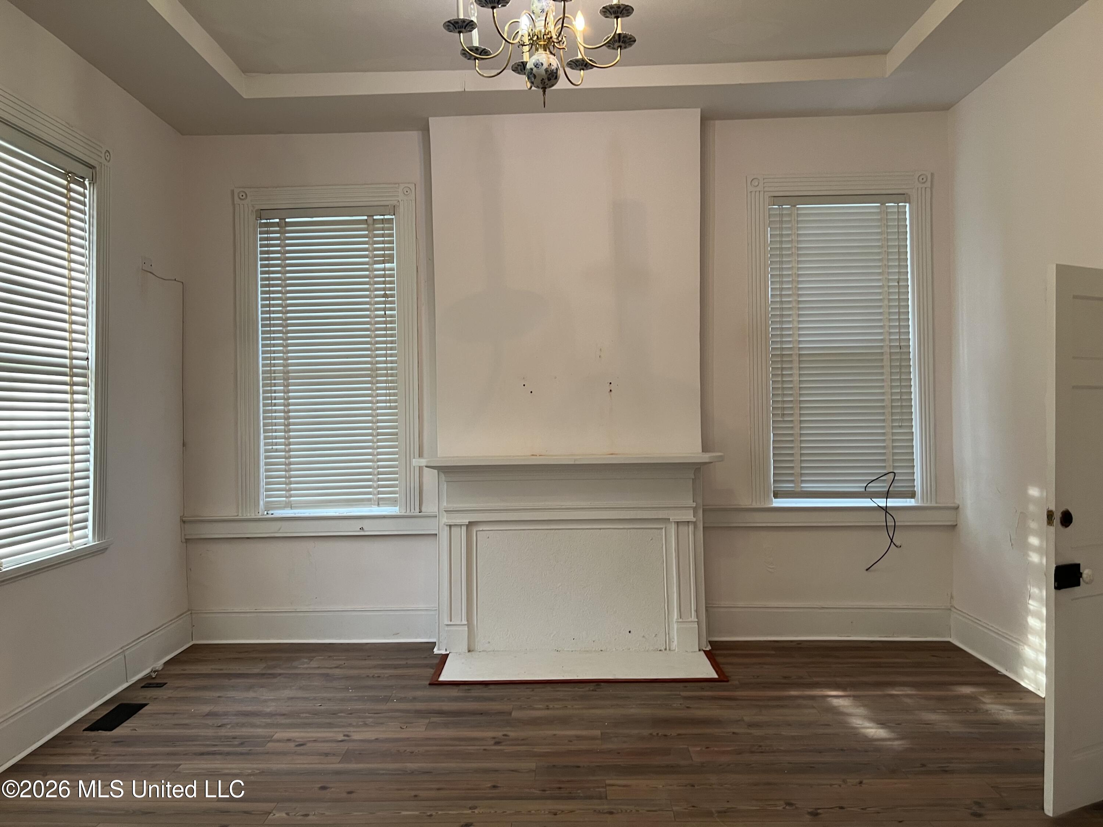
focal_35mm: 26
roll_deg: -0.3
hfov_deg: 67.3
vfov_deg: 53.1
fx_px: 828
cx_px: 552
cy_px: 414
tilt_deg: -0.7
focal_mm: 5.7
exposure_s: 1/60
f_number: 1.5
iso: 100
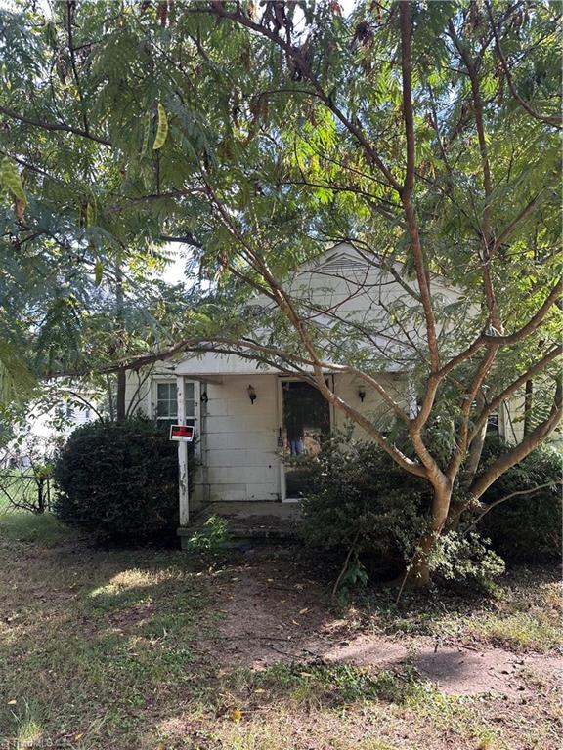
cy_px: 375
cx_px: 282
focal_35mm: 24
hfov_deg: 56.8
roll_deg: +0.8
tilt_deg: +4.3
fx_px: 520
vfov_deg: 71.6
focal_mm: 6.86
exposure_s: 1/256
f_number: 1.78
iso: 80
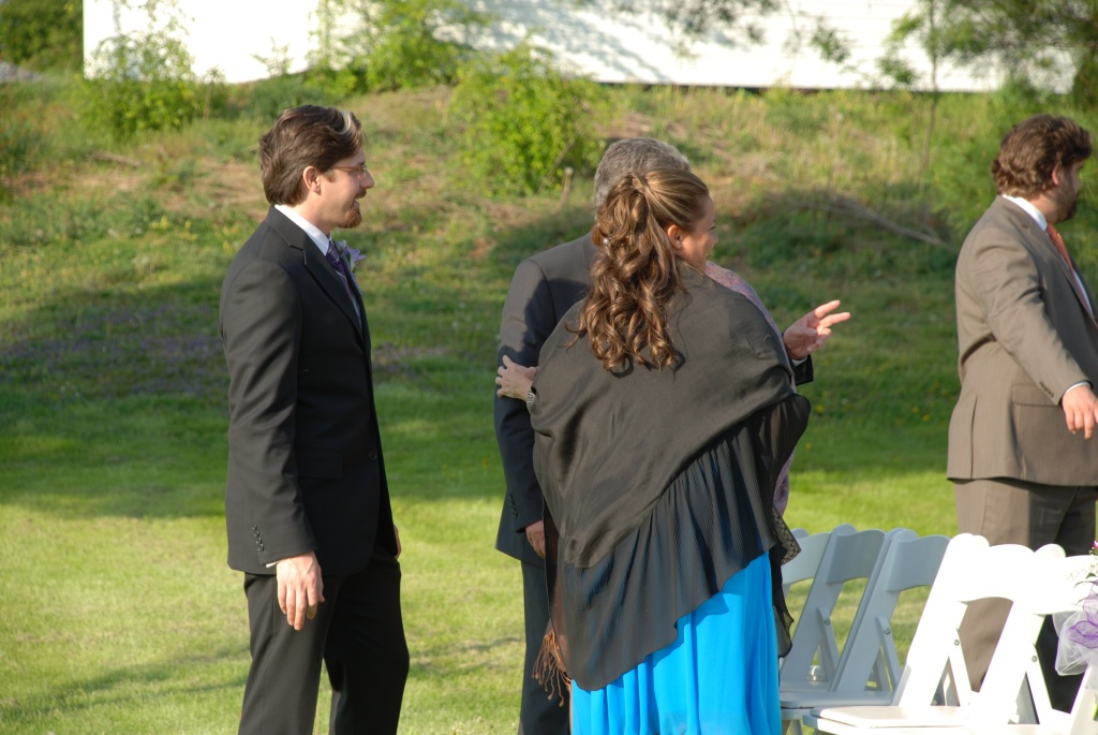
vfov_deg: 8.2
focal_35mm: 168
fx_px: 5129
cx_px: 549
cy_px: 368
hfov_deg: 12.2
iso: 100
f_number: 5.6
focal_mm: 112
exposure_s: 1/125
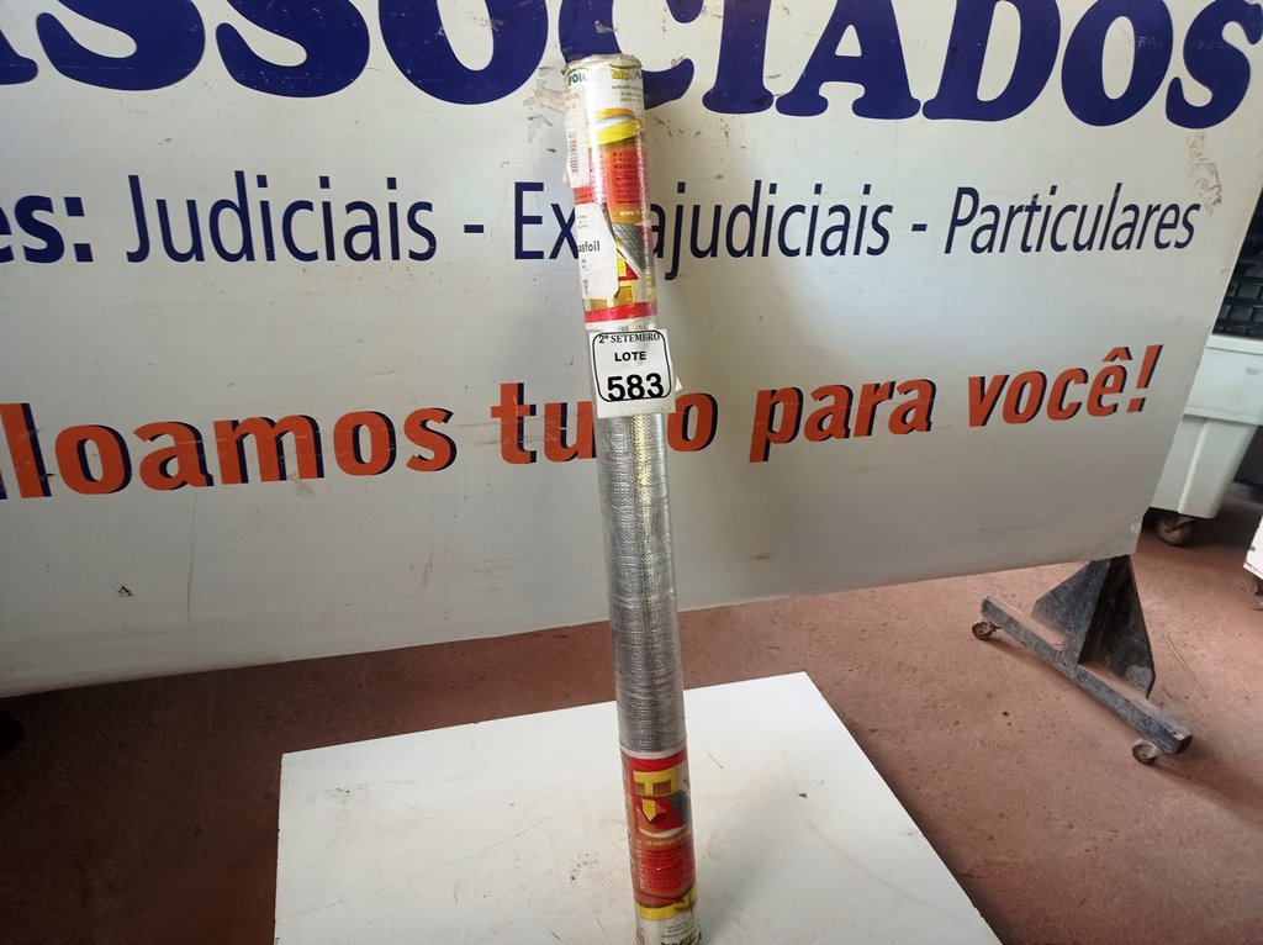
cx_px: 632
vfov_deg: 49.7
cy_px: 472
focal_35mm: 28
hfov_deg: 63.5
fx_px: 1021
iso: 240
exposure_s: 1/30
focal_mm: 4.7
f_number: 1.79
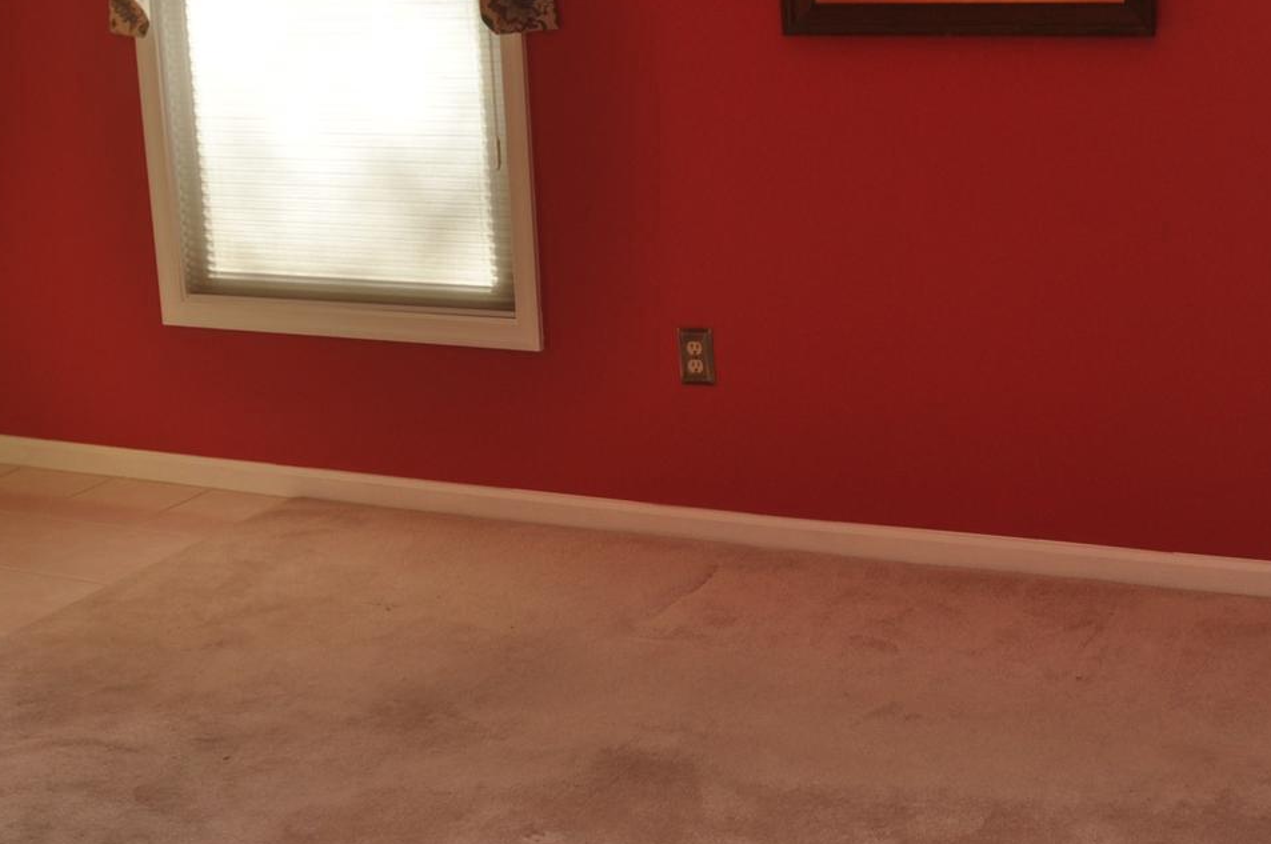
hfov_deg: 34.0
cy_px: 211
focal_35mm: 58
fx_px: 2045
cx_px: 906
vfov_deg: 23.1
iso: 200
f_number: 6.3
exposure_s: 1/160
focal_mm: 18
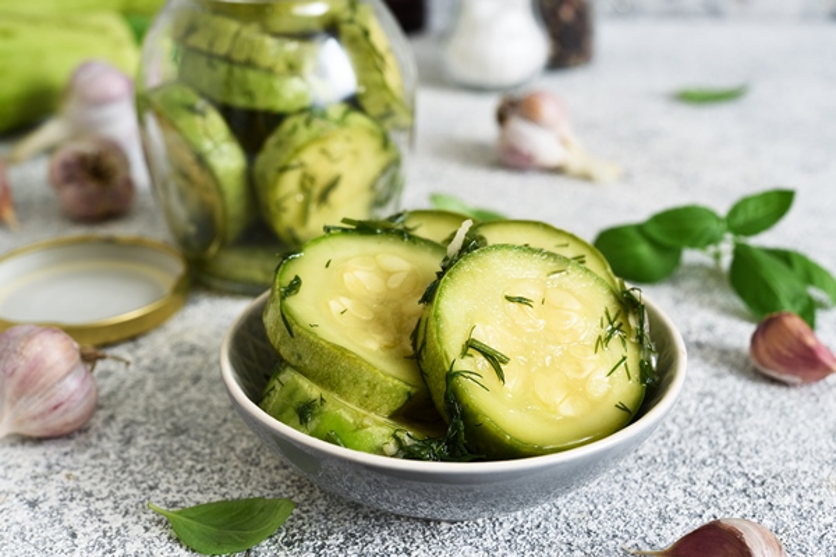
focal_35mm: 60
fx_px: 1393
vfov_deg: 22.6
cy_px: 278
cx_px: 418
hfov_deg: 33.4
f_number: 9
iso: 125
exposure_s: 1/25
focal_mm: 60
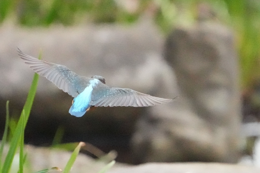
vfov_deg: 1.5
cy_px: 99
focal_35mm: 900
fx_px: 6498
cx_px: 98
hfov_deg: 2.3
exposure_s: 1/6400
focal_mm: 600
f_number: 6.3
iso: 25600
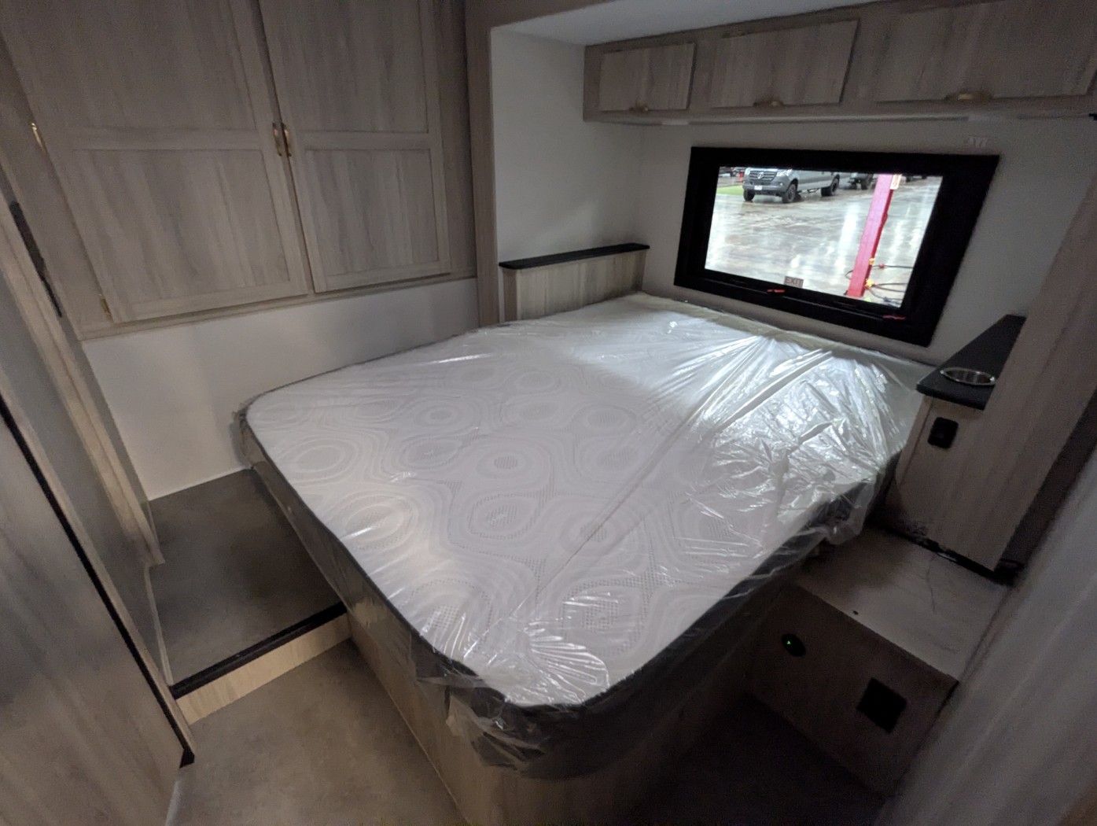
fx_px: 508
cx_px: 548
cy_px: 413
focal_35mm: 16
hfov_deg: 94.4
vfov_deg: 78.2
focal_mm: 2.35
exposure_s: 1/24
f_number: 2.2
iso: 757
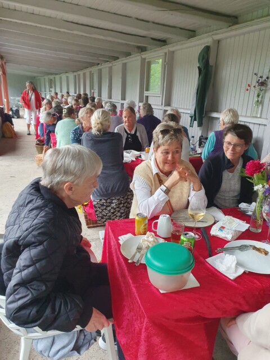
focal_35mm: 26
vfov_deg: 67.3
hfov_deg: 53.1
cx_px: 135
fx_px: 270
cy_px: 180
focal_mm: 4.32
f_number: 2.4
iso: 200
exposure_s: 1/100
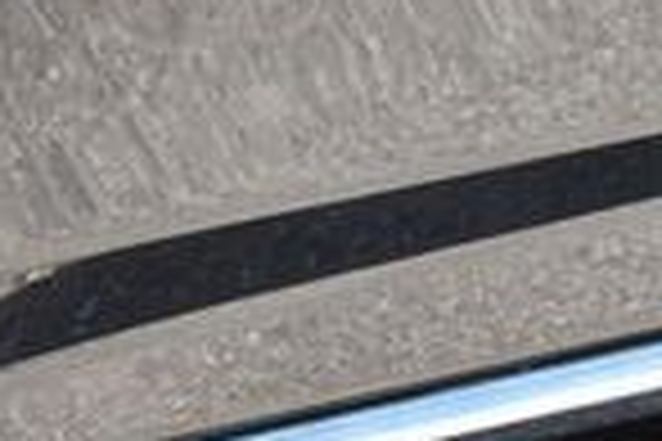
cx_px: -117
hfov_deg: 10.5
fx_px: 3530
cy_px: 40
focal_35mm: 192
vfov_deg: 7.1
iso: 320
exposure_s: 1/250
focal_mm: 22
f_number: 5.6
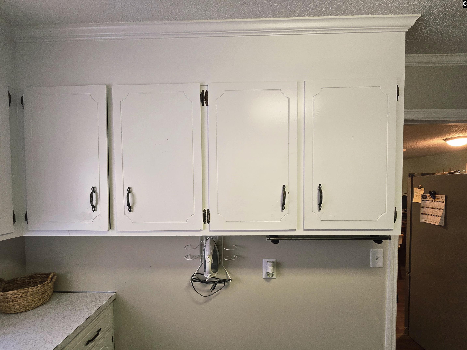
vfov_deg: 85.5
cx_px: 227
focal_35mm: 14
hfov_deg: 102.0
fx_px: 189
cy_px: 188
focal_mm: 2.2
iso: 320
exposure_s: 1/60.2
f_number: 2.2
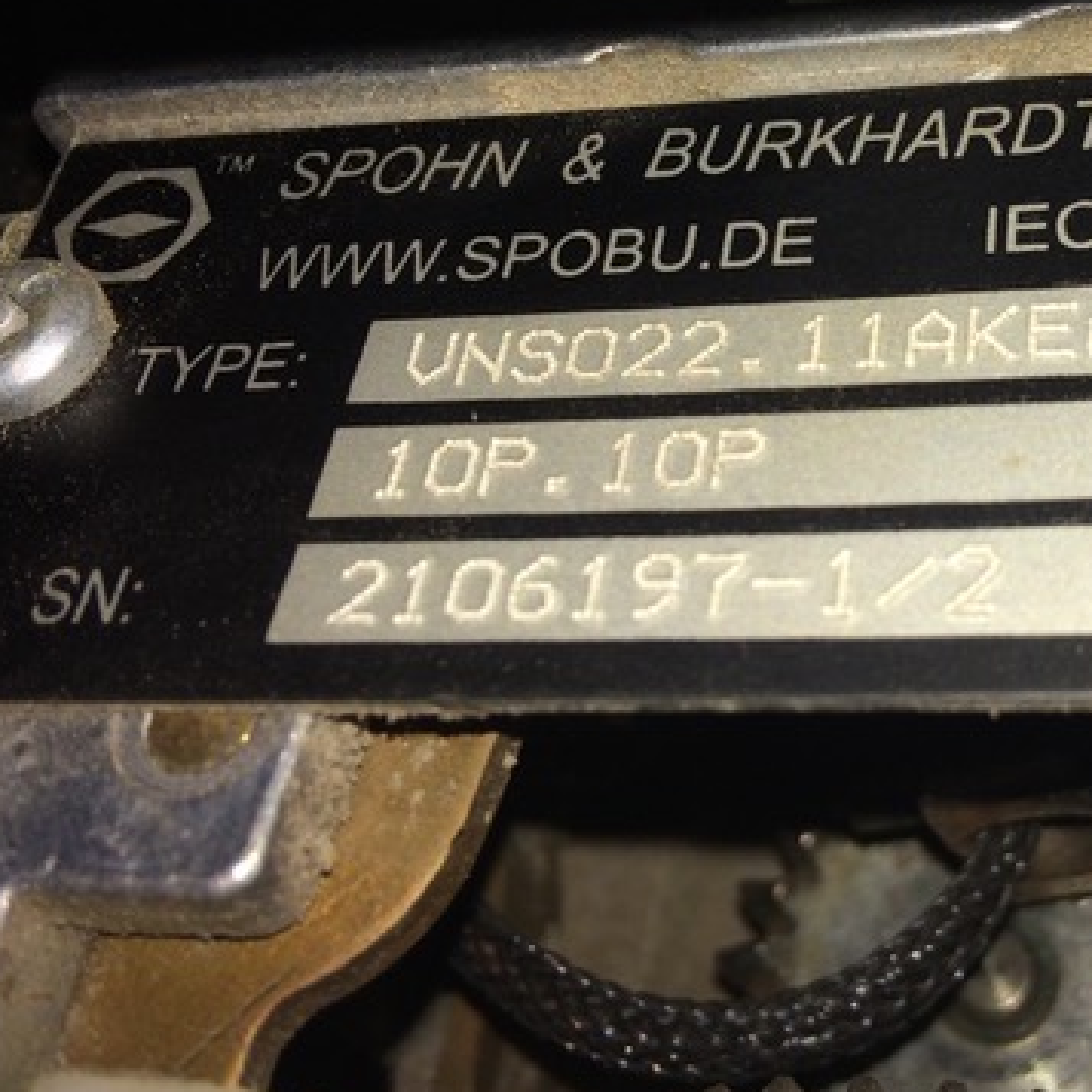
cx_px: 893
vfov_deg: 36.5
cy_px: 395
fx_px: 1642
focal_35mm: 46
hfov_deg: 35.5
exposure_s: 1/406
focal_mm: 4.15
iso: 32
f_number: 2.2
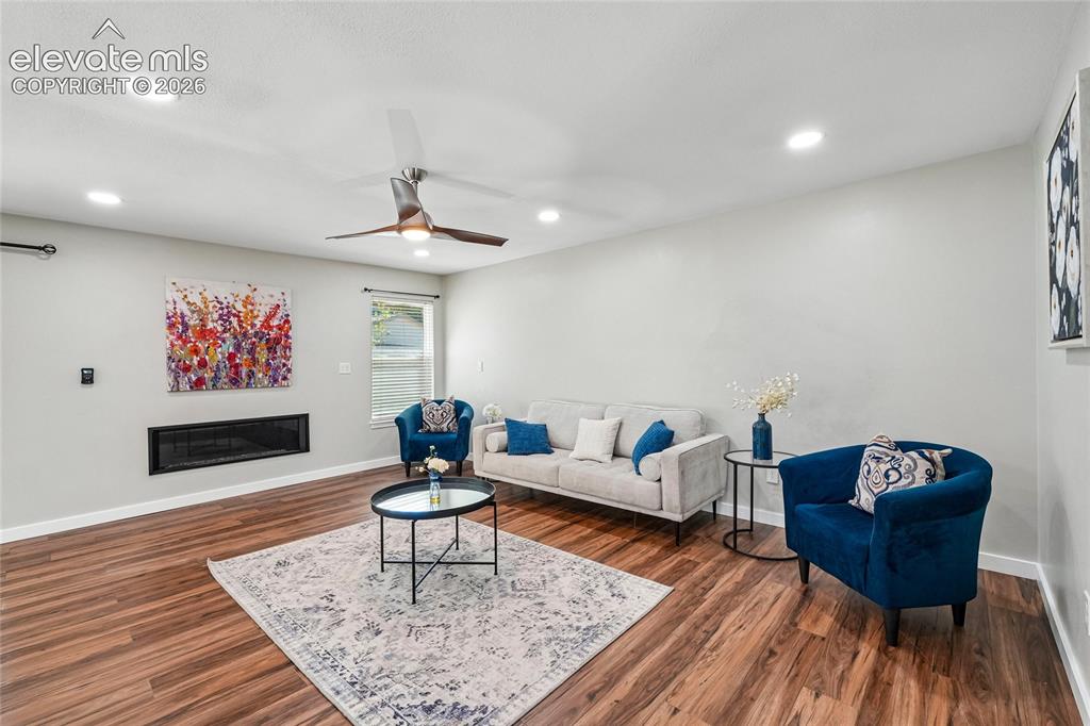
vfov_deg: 77.3
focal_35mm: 15
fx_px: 454
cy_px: 363
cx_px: 545
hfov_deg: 100.4
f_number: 8
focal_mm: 10
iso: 800
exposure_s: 1/20
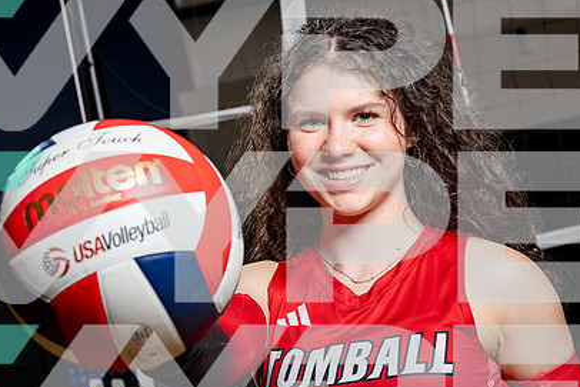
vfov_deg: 13.7
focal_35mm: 100
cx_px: 259
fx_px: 1612
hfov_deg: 20.4
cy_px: 228
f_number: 8
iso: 100
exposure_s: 1/250
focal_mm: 70
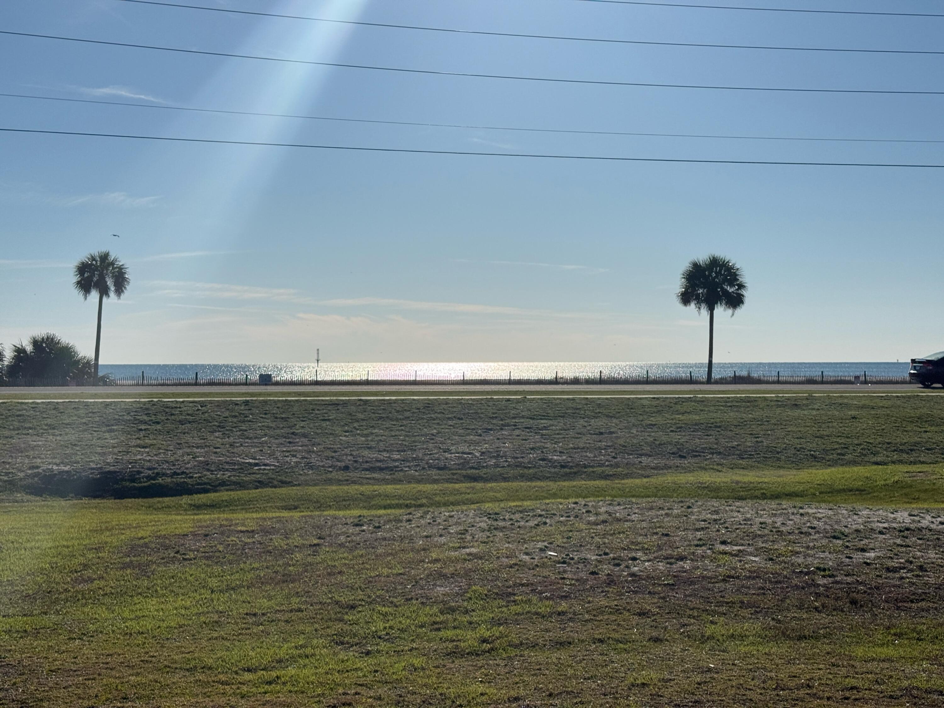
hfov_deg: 39.7
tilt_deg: +1.2
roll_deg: +0.5
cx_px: 472
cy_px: 354
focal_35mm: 48
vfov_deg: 30.3
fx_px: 1309
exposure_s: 1/13333
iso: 50
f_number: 1.78
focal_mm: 6.76
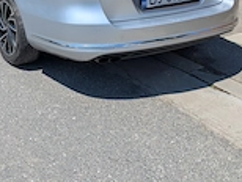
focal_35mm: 62
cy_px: -20
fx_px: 434
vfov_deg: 22.3
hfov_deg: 29.5
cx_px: 13
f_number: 1.85
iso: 44
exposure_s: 1/2976
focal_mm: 6.81
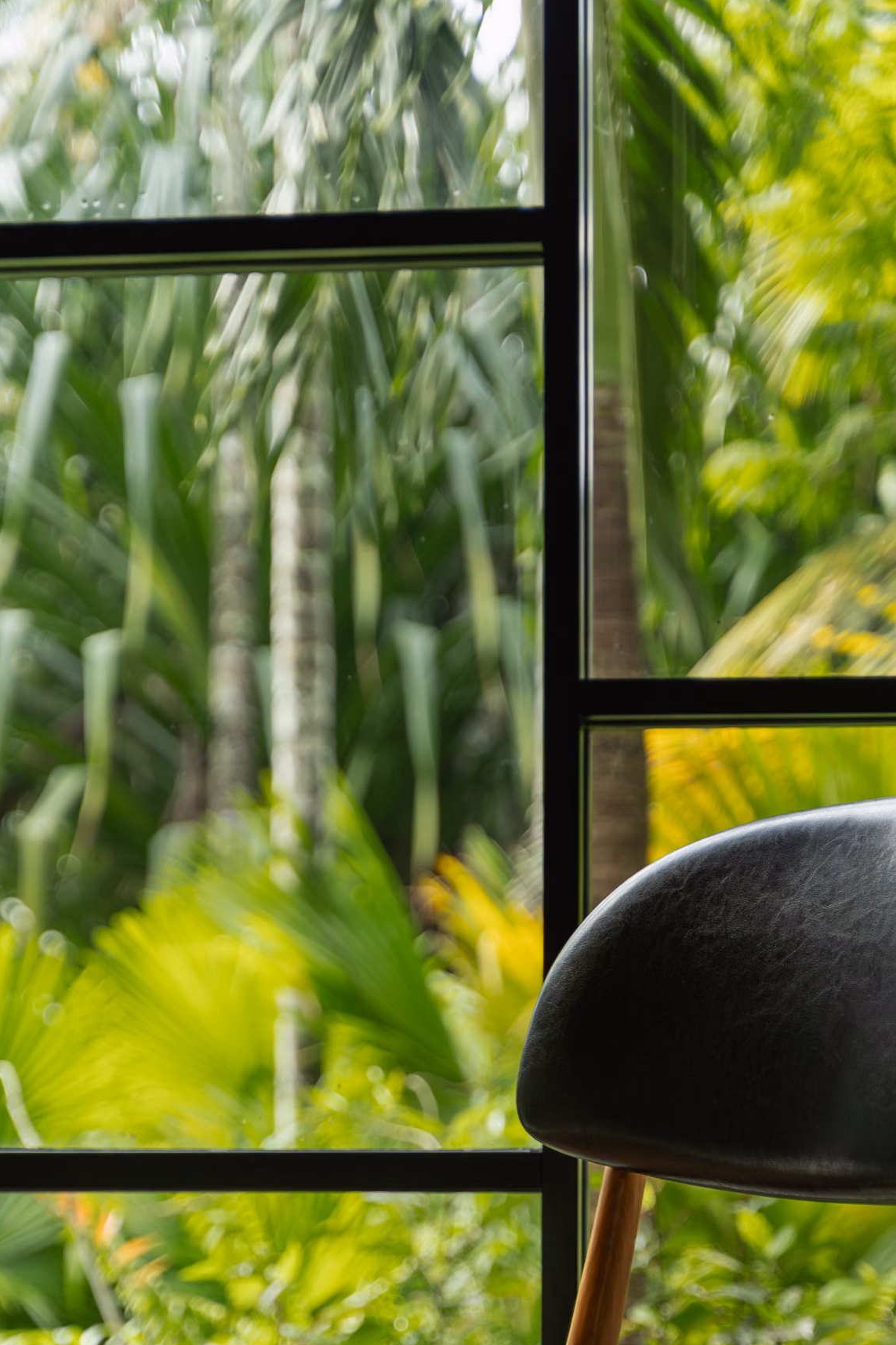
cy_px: 952
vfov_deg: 19.2
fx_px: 3958
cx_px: 284
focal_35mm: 106
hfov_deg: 12.9
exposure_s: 1/250
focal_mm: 71
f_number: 2.8
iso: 640
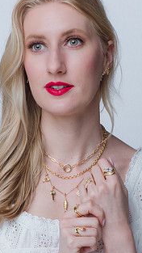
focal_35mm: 158
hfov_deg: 7.7
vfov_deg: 13.6
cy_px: 146
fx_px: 1058
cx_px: 30
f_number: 32
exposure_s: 1/160
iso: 320
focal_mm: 105
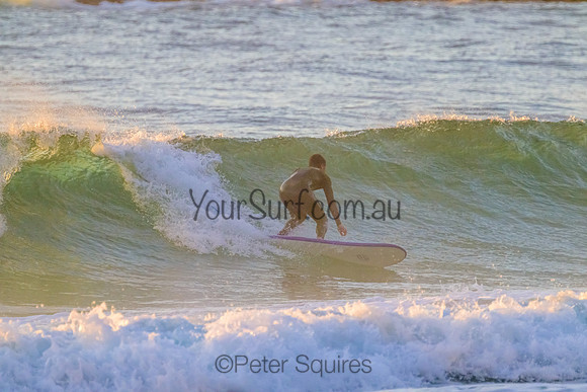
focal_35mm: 800
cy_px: 196
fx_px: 13047
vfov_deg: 1.7
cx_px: 294
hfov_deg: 2.6
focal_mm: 800
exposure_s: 1/1250
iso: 5000
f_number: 11
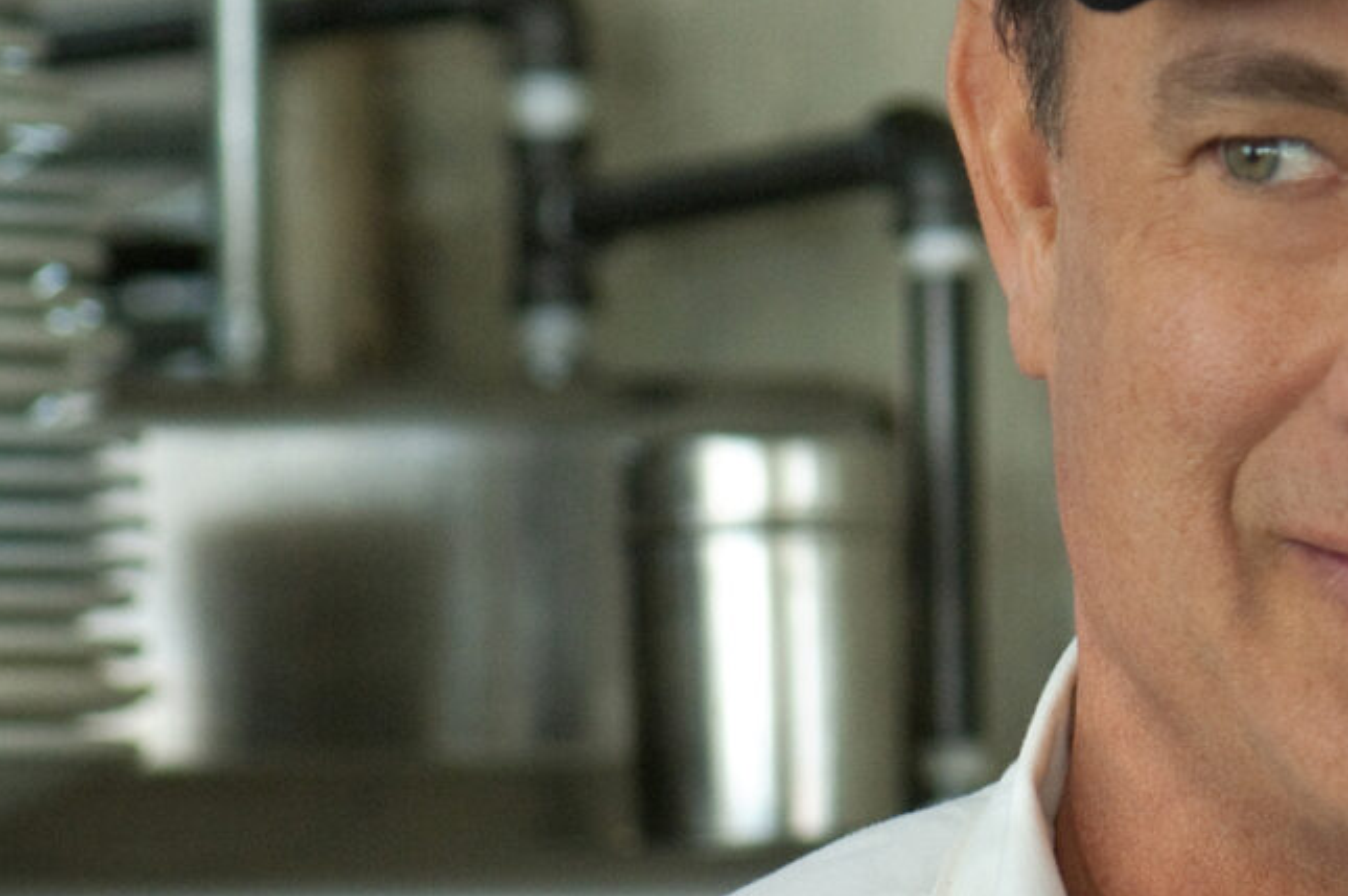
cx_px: 1229
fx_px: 16440
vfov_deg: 3.1
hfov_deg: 4.7
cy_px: 510
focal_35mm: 439
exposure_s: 1/100
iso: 400
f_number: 4.5
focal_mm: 105
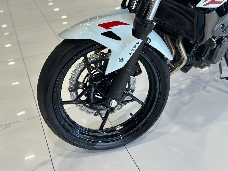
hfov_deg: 39.7
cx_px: 114
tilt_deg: -28.2
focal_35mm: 48
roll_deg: +5.5
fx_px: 316
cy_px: 86
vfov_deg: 30.3
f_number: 1.78
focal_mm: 6.86
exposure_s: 1/170
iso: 125
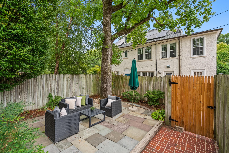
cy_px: 76
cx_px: 114
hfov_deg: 96.7
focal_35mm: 16
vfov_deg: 73.8
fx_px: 102
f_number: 4
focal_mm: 16
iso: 1600
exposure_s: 1/320
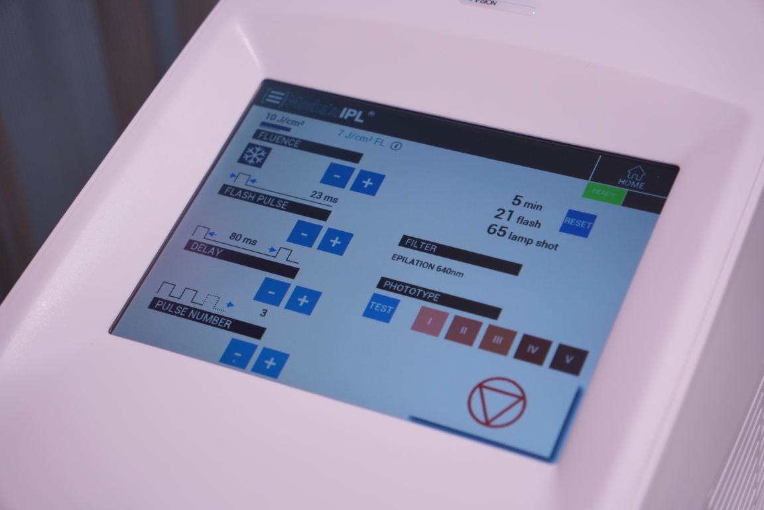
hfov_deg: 28.5
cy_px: 255
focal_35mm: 71
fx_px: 1502
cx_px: 382
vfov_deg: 19.2
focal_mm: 47.2
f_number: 2.8
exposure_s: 1/160
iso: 200
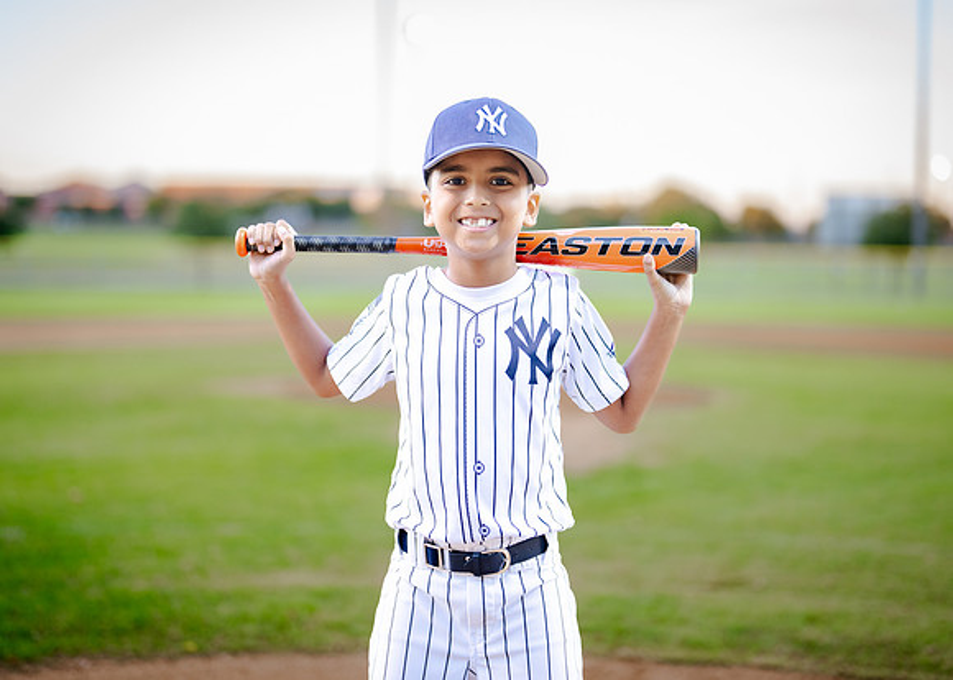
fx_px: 1624
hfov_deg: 32.7
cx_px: 481
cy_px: 295
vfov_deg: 23.6
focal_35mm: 60
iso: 320
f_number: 1.2
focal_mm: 50
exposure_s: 1/500
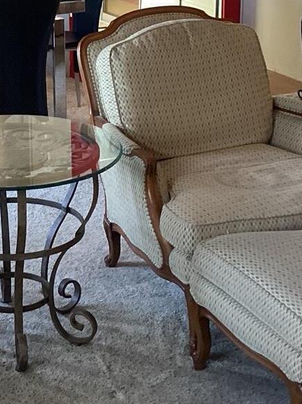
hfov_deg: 16.6
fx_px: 1024
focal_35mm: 88
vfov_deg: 21.6
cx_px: 32
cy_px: 17
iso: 250
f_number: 2.4
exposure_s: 1/50
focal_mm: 3.3
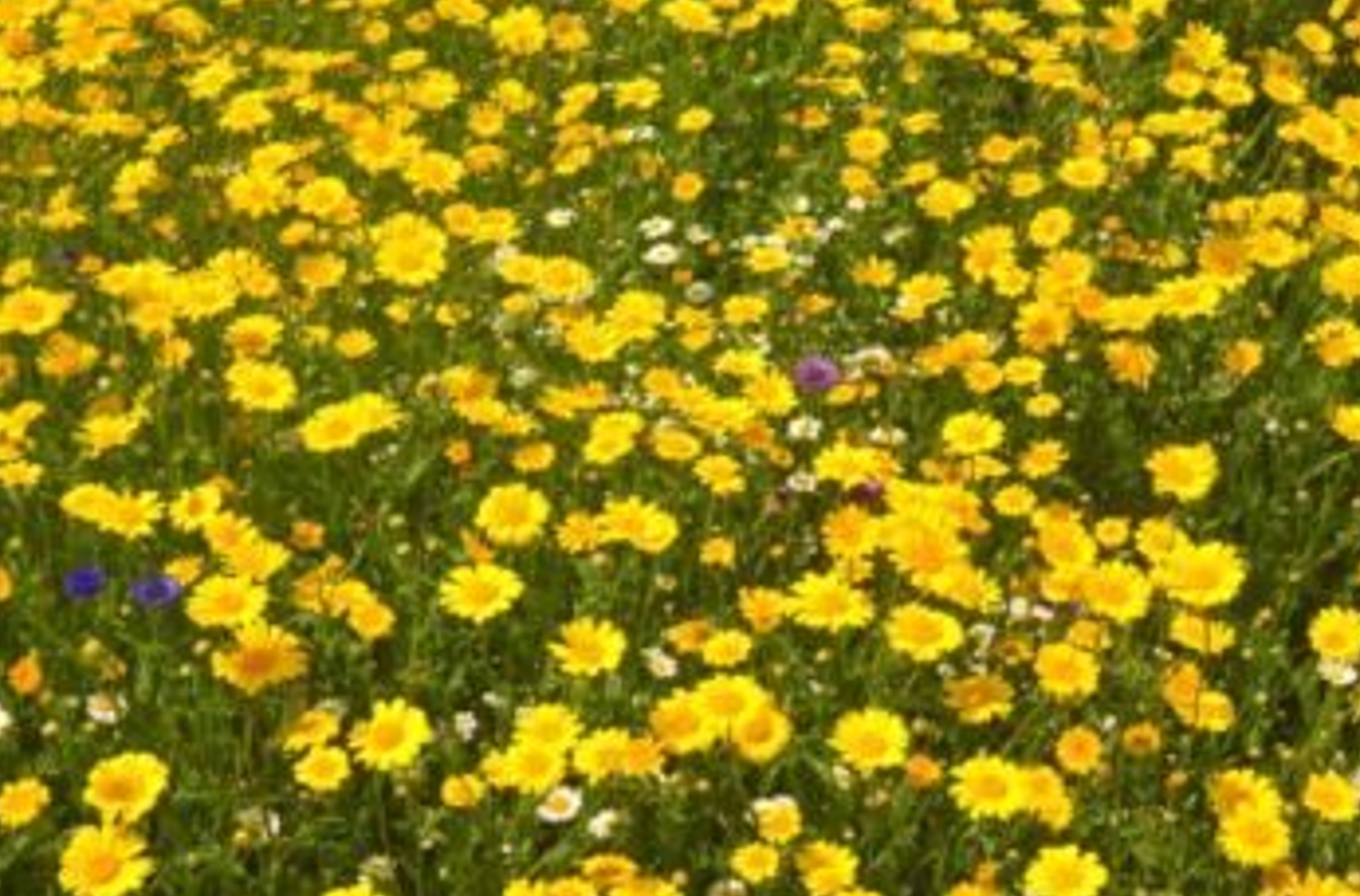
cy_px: 474
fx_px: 1882
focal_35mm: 50
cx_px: 566
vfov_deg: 26.8
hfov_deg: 39.6
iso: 1250
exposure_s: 1/1000
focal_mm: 18
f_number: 16
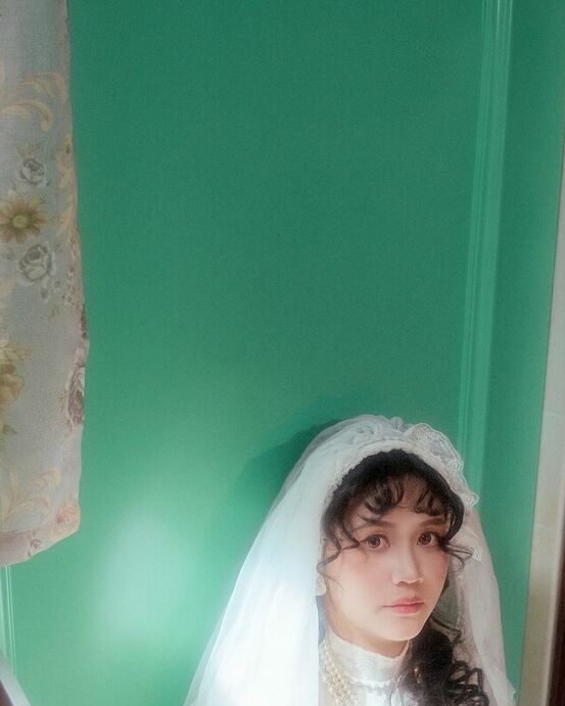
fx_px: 1609
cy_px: 738
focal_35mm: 77
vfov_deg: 23.5
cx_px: 356
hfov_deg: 19.9
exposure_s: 1/250
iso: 640
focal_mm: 24.2
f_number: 2.8
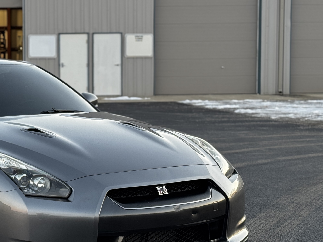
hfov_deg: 19.7
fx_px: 905
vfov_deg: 15.2
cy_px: 126
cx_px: 13
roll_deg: +1.2
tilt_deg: -3.7
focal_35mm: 97
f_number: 1.78
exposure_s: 1/89
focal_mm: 6.76
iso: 100
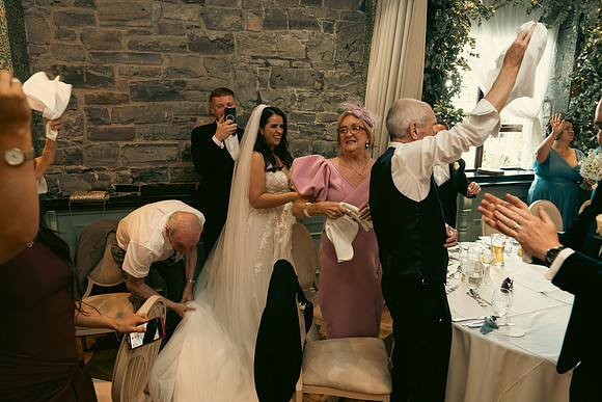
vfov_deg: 53.2
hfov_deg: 73.7
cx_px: 301
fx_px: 401
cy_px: 201
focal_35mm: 24
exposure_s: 1/160
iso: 2500
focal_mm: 24
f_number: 3.5
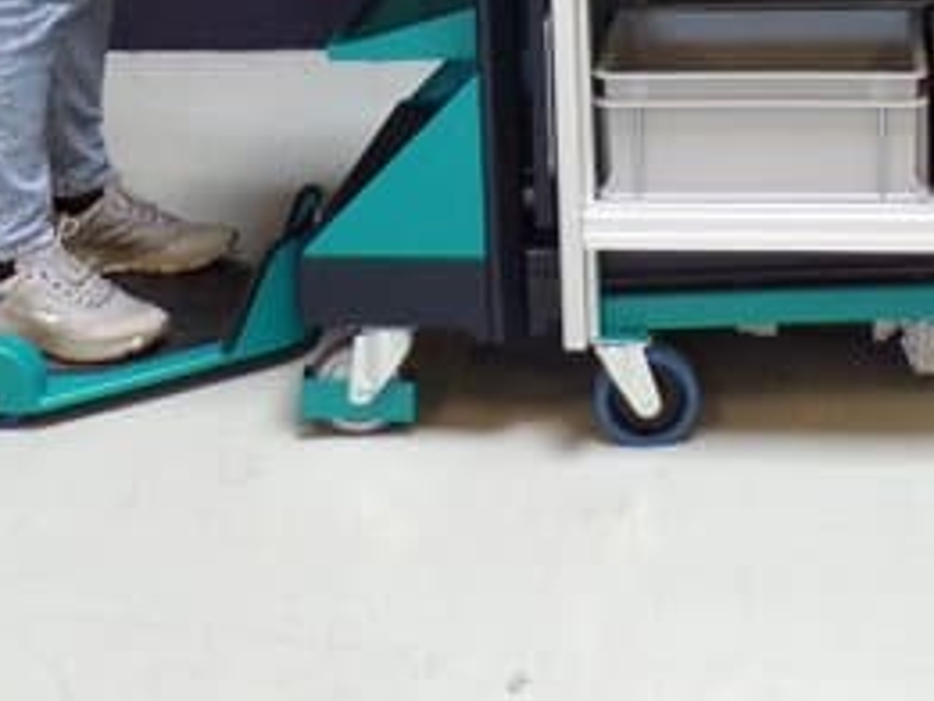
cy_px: -342
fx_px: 2133
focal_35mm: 79
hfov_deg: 24.6
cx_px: 641
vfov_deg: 17.0
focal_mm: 4.3
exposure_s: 1/25
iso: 200
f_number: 3
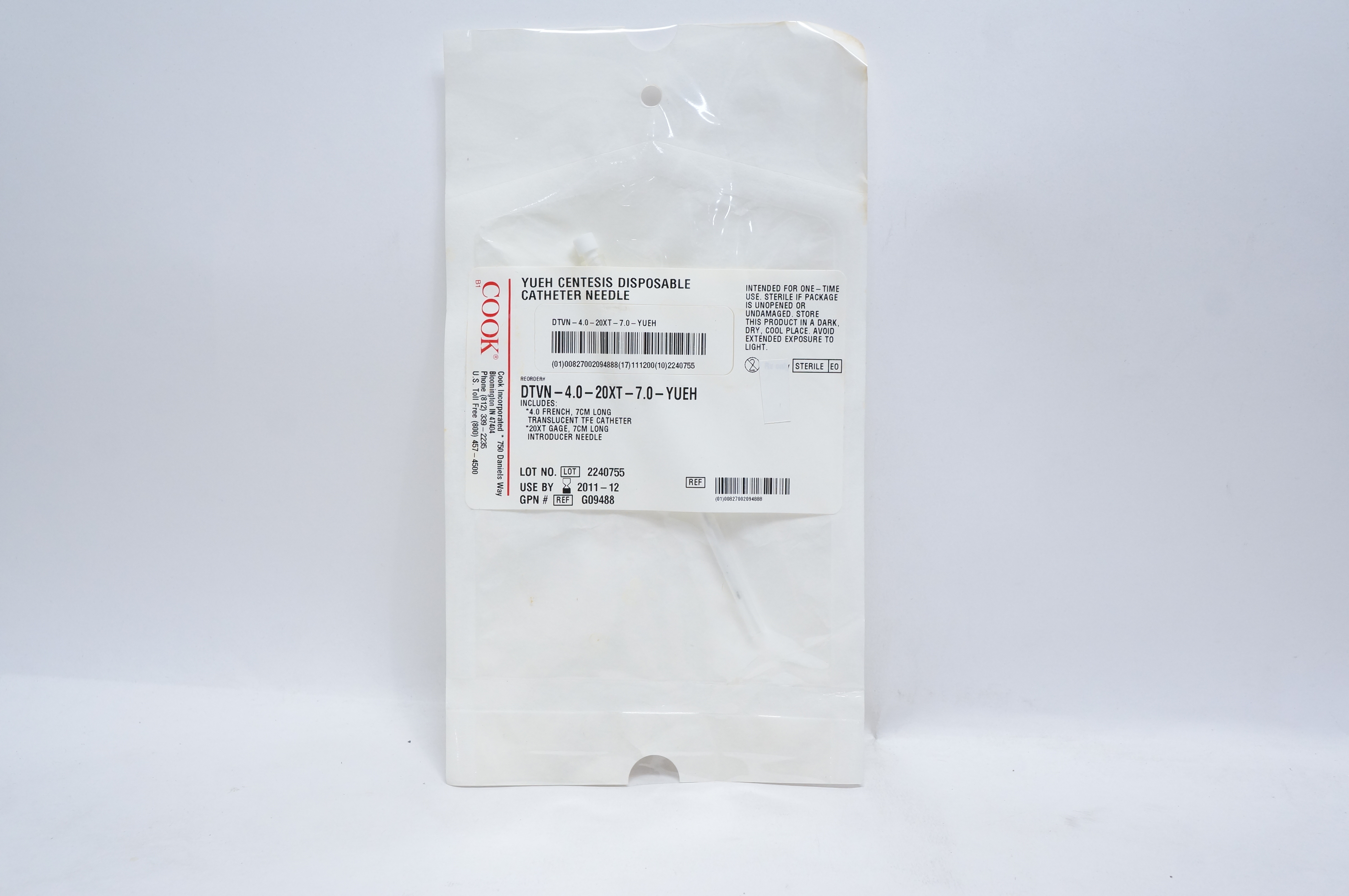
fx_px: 1235
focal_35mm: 33
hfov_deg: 57.3
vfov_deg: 39.9
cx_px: 674
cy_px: 448
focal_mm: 22
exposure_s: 1/50
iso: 800
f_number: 7.1
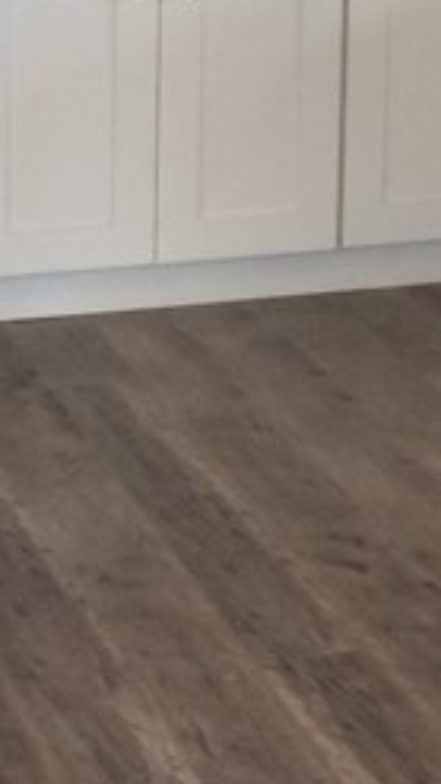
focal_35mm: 131
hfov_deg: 8.9
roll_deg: -2.7
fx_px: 2722
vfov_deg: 15.9
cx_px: 809
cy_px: -86
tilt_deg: -7.8
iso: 64
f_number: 2.2
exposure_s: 1/30
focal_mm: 4.15
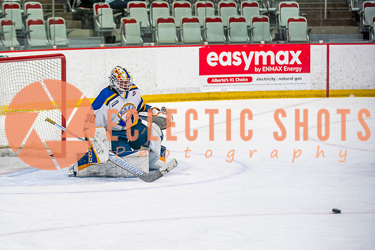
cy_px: 135
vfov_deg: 9.7
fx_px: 1471
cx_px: 124
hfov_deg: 14.5
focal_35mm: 141
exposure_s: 1/640
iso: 400
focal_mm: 105
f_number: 2.8
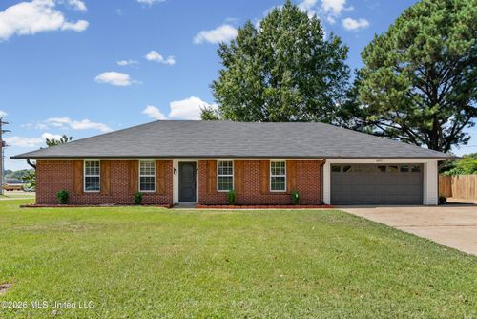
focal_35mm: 22
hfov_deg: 78.5
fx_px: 292
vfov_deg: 57.3
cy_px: 160
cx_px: 238
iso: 800
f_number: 8
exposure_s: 1/800
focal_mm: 22
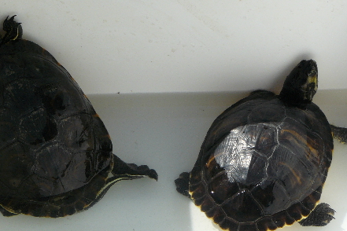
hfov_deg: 12.2
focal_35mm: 169
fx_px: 1629
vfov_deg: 8.1
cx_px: 150
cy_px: 90
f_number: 6.3
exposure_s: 1/500
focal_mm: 18.6
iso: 100
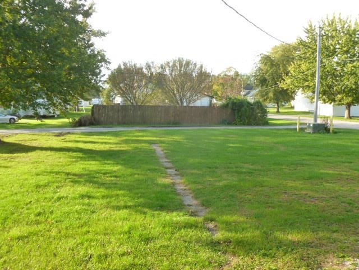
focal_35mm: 28
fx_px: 290
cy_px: 135
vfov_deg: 49.7
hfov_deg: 63.4
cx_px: 180
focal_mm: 5
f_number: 3.3
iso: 160
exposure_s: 1/160
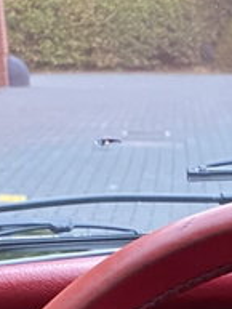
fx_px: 1232
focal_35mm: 138
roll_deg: +0.1
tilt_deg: -22.6
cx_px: 322
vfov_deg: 12.8
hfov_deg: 10.5
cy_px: 584
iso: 320
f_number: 1.8
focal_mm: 4.25
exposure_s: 1/60
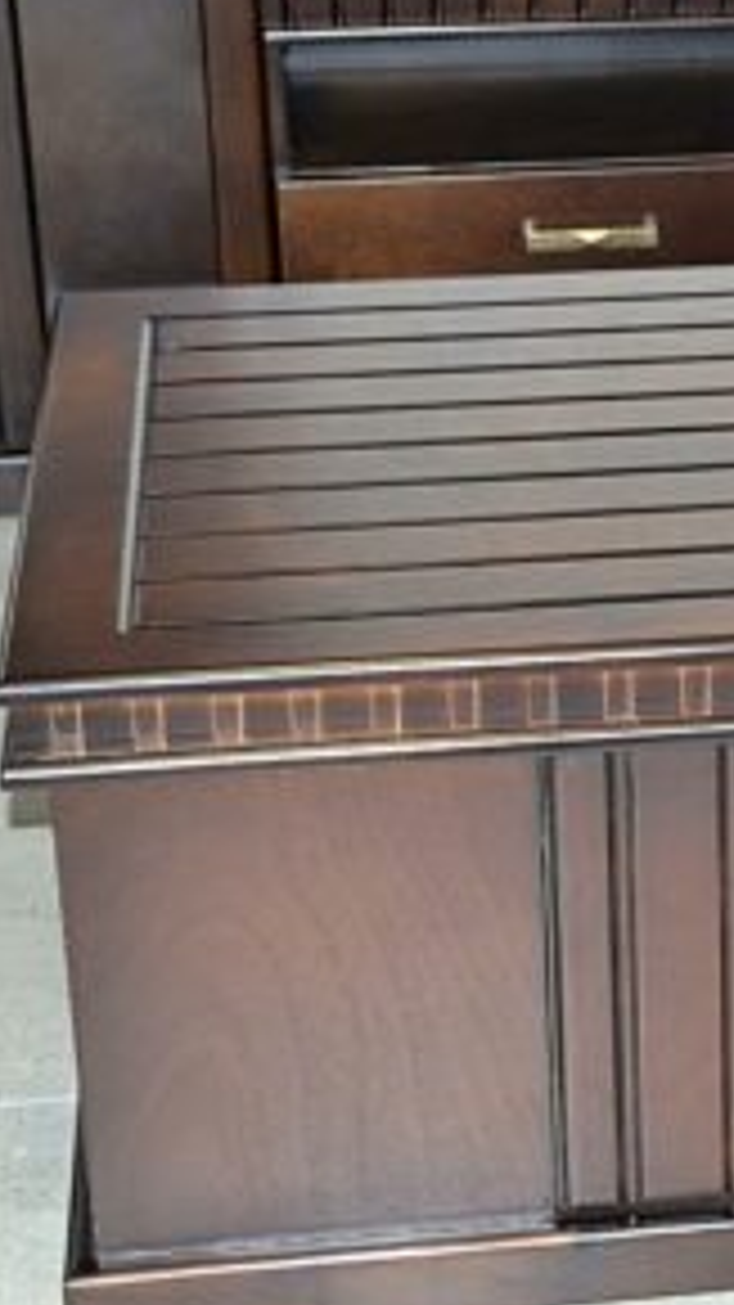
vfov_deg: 20.8
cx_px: 937
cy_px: 686
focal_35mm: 103
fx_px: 3566
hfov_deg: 11.5
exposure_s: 1/60
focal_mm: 38
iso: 800
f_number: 5.6
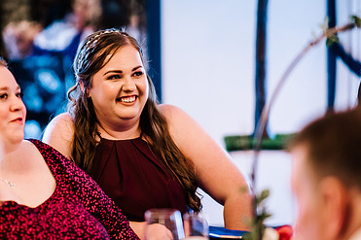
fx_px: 1333
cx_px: 165
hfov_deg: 15.4
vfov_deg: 10.3
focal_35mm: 133
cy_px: 112
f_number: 1.4
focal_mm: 85
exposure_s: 1/500
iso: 1000
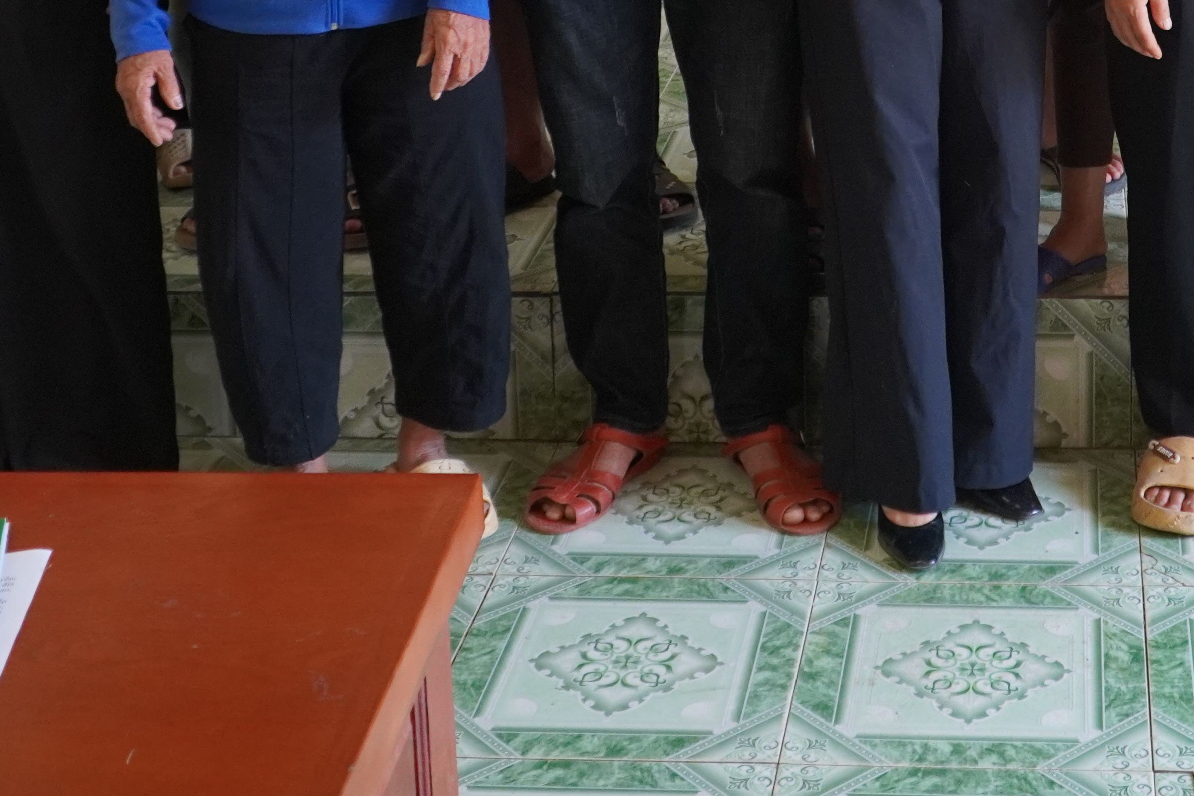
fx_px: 2255
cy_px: -177
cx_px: 947
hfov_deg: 29.0
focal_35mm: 68
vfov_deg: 18.9
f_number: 4
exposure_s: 1/160
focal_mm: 18
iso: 1250
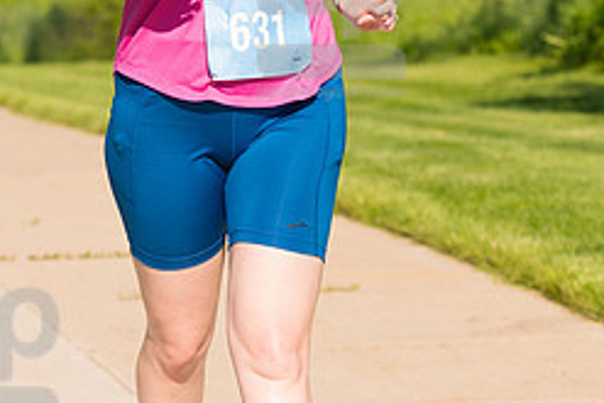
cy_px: 13
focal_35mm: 282
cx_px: 333
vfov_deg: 4.9
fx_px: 4734
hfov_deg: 7.3
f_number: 5.6
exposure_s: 1/2000
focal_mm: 120
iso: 400
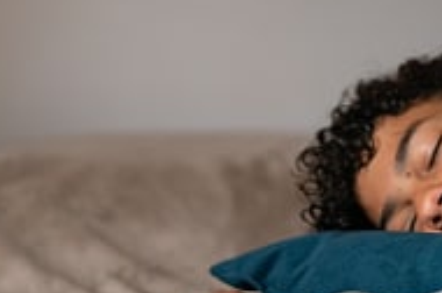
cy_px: 157
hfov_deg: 21.5
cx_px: 338
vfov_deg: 14.5
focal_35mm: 94
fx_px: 1152
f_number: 1.4
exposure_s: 1/800
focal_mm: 35
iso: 100
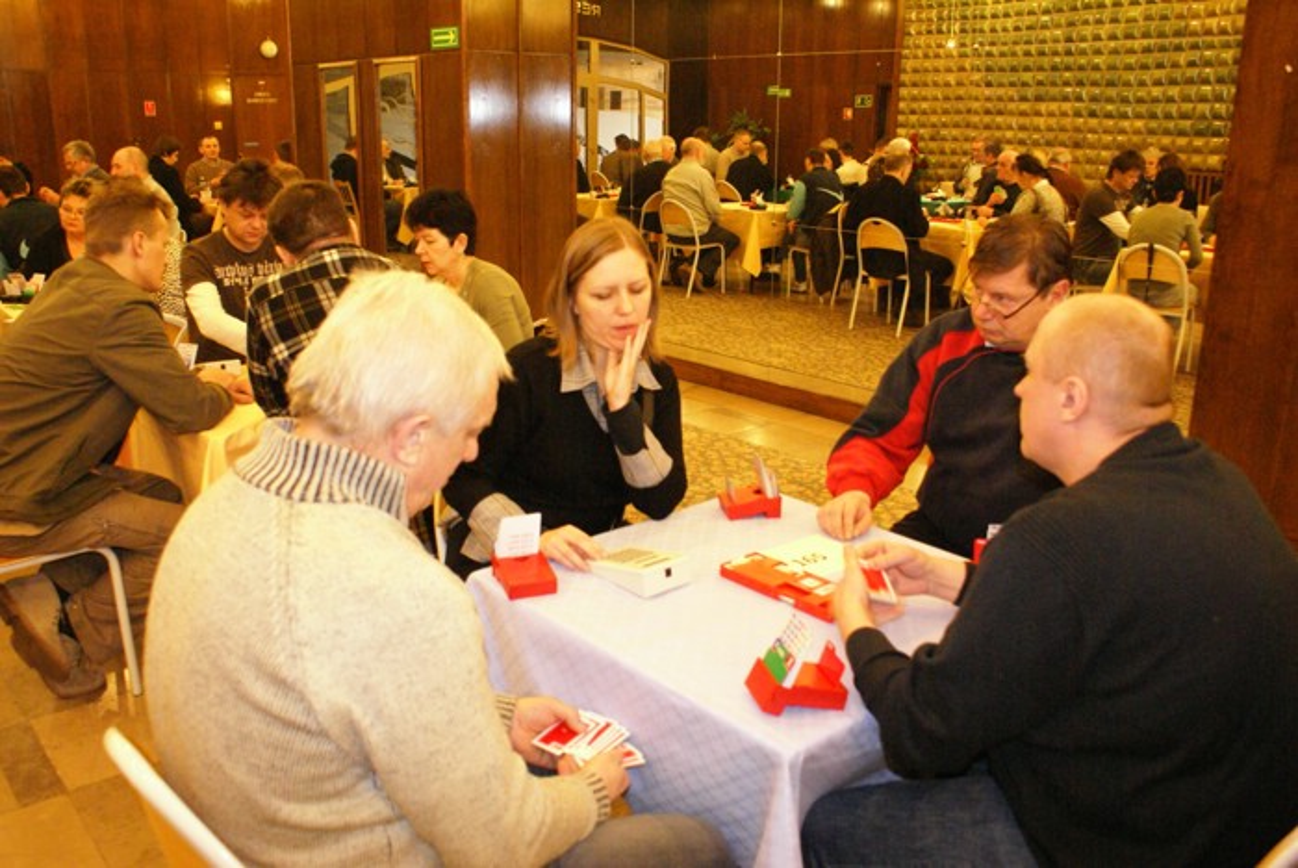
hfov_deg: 61.9
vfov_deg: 43.7
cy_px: 434
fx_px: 1083
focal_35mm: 30
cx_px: 649
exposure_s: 1/20
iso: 1600
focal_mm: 20
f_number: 4
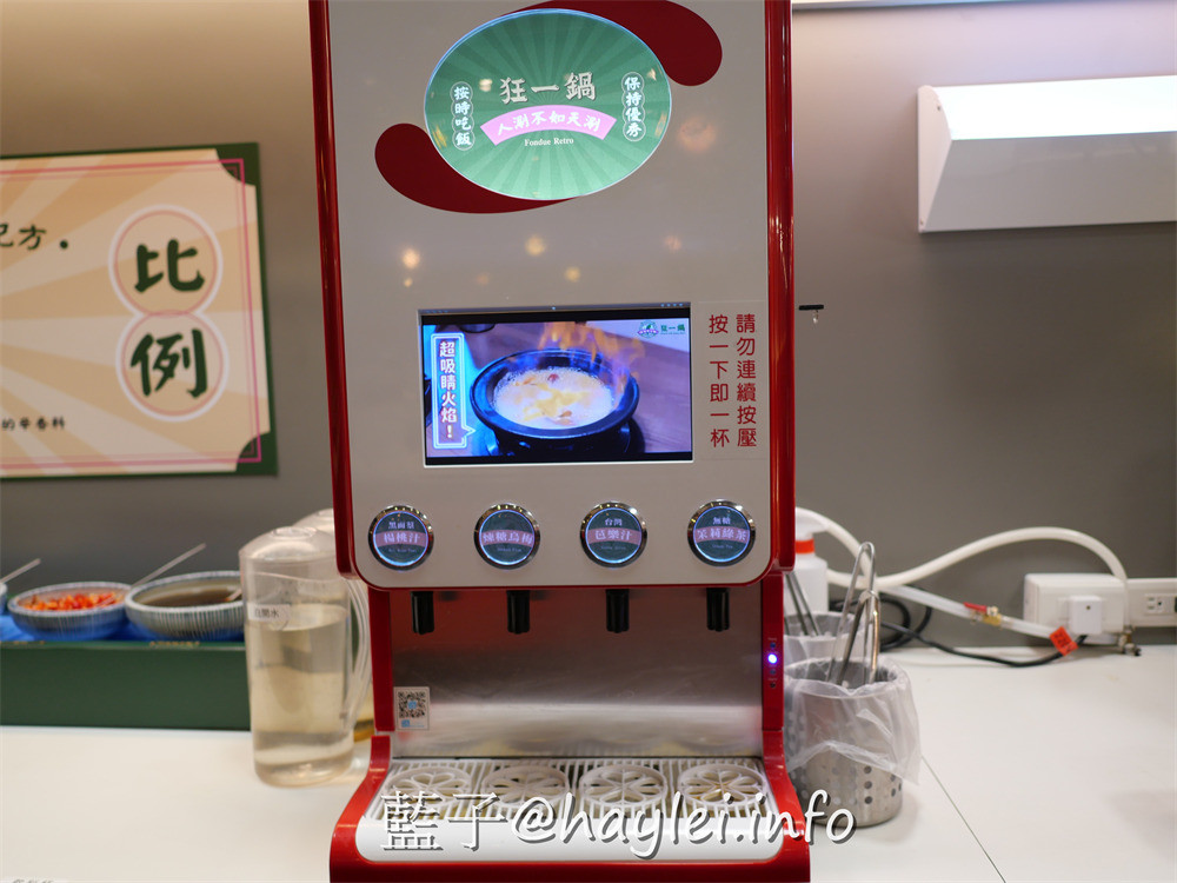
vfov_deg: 46.8
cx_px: 588
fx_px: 1020
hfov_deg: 60.0
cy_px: 442
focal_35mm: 30
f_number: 1.7
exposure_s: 1/60
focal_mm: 15
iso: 200
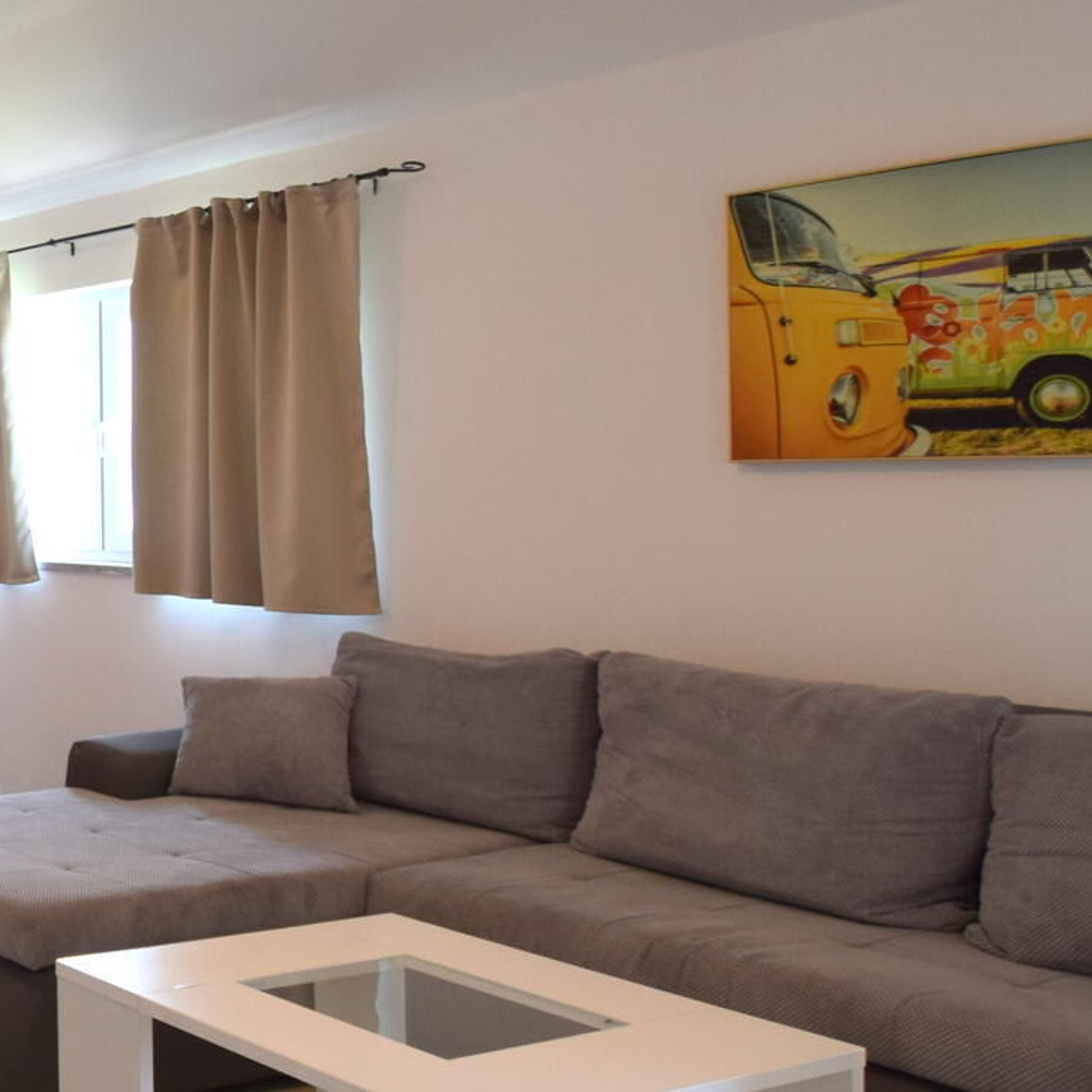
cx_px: -522
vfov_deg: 39.9
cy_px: 458
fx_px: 1499
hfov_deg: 27.9
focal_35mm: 42
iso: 400
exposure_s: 1/60
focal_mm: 10
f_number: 4
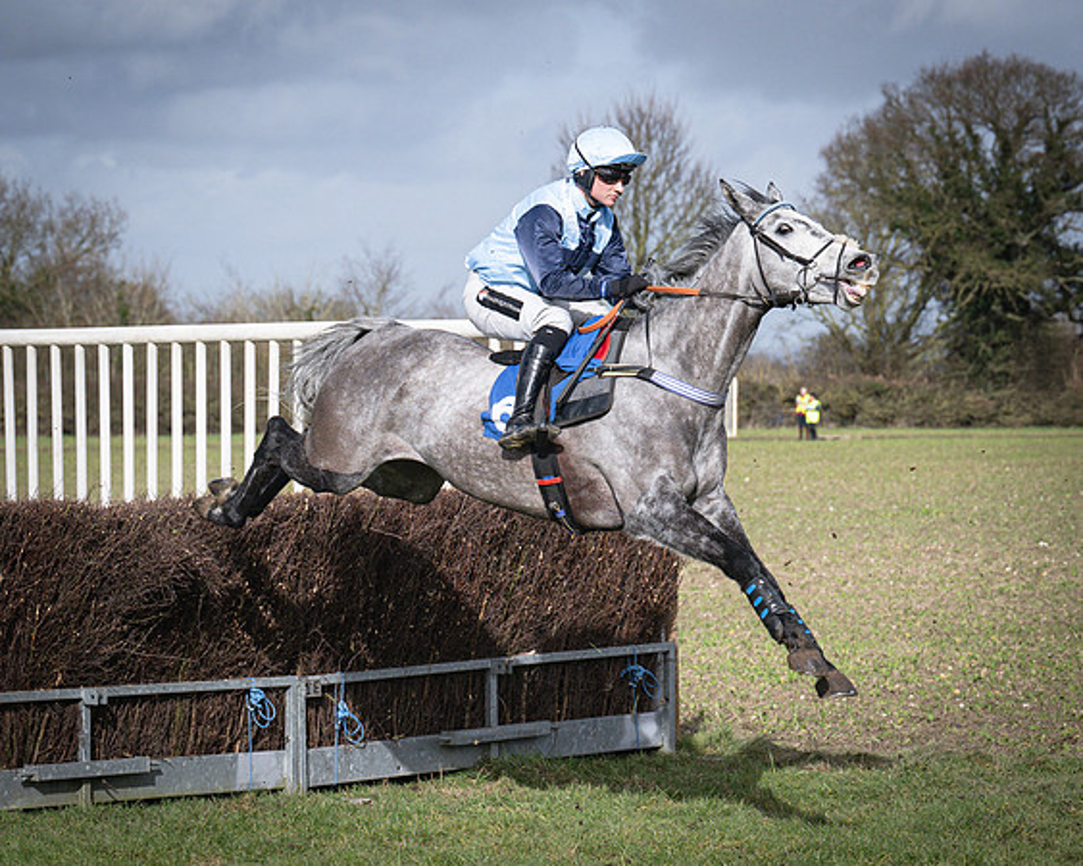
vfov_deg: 9.3
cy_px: 451
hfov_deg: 11.6
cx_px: 529
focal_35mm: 166
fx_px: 5330
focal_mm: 70
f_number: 4
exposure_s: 1/4000
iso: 400
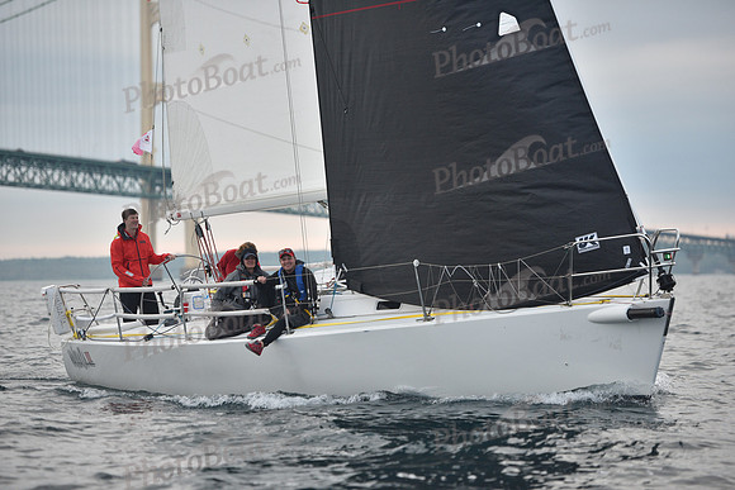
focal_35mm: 155
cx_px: 368
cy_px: 245
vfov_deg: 8.9
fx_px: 3165
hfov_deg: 13.2
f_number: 2.8
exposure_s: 1/640
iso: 640
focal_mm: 155
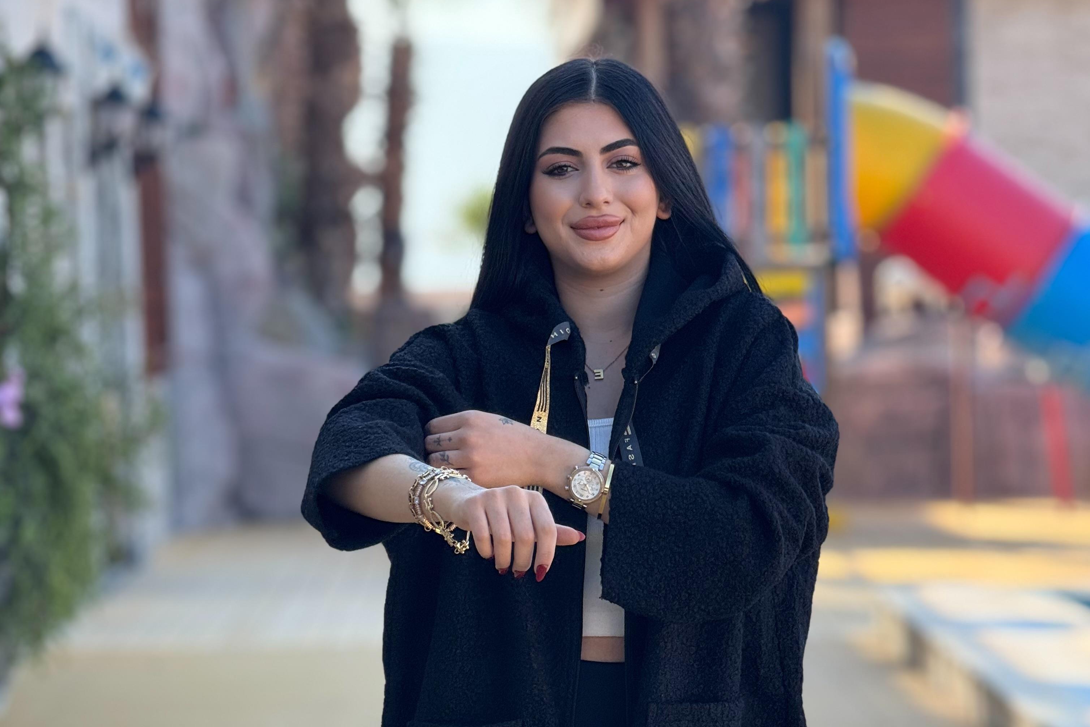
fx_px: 5056
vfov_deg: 8.2
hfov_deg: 12.3
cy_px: 611
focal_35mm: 167
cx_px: 547
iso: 50
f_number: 2.8
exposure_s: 1/369
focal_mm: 15.66
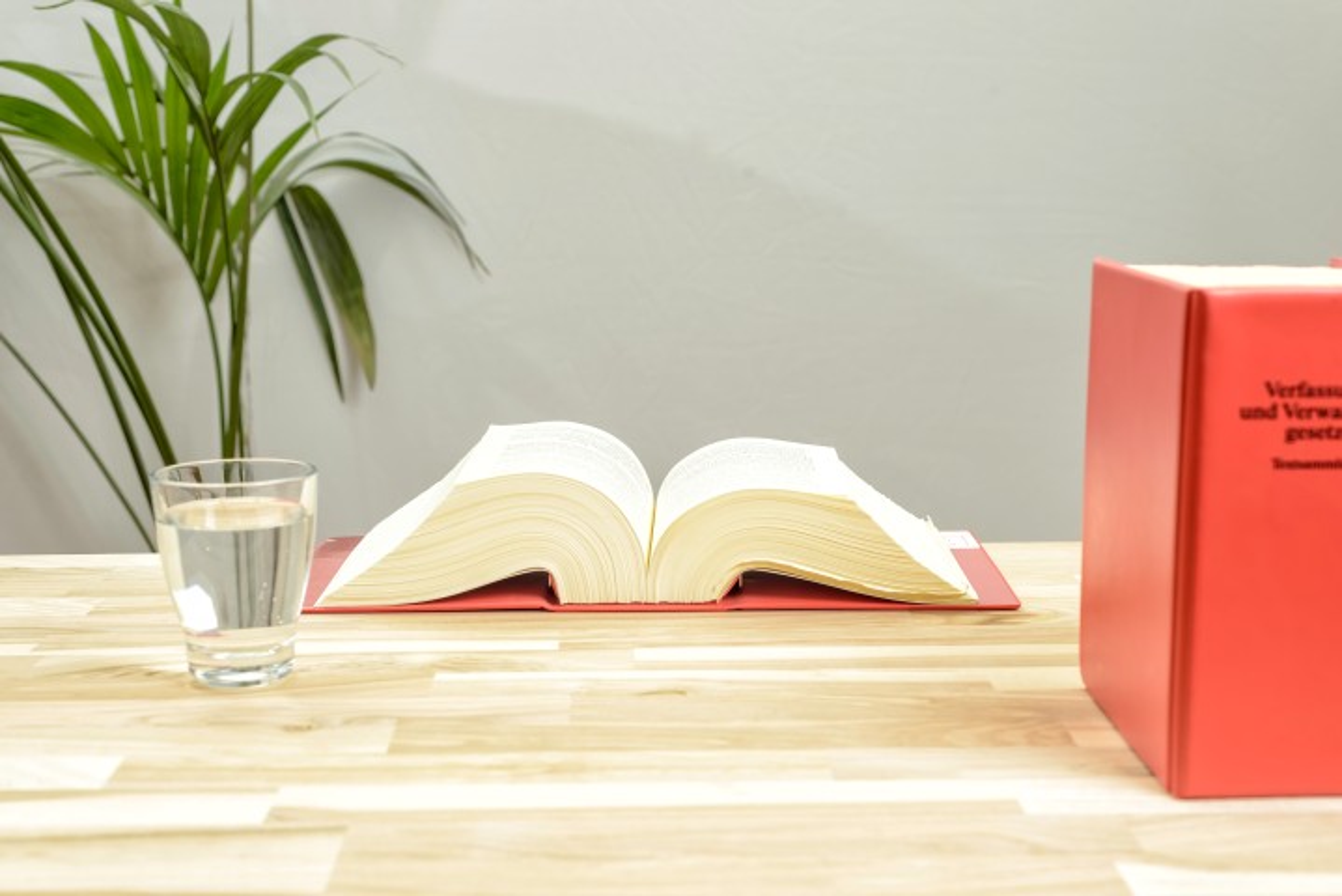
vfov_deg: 27.0
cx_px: 671
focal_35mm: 50
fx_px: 1865
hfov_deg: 39.6
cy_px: 448
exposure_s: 1/100
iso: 100
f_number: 8
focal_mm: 50
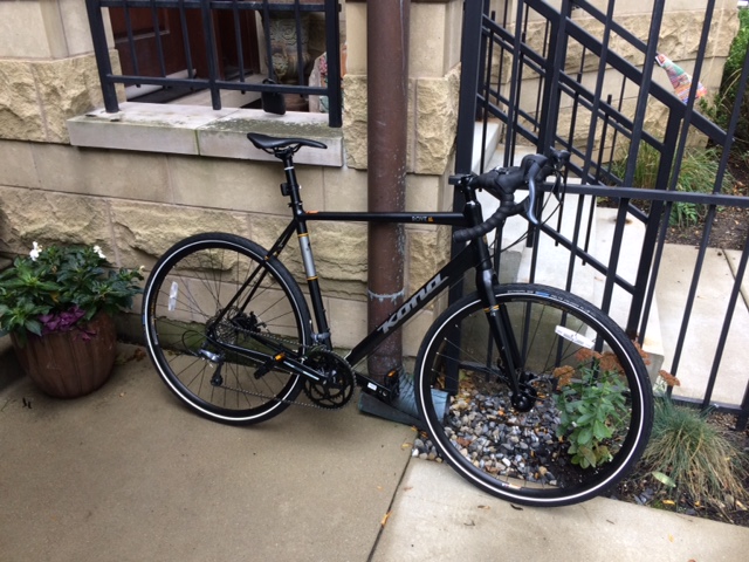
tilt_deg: -26.6
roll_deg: +0.6
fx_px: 627
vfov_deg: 48.2
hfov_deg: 61.7
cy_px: 281
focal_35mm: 29
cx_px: 374
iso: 64
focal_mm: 4.15
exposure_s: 1/120
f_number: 2.2
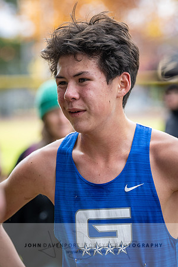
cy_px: 108
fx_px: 1541
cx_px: 120
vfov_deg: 9.9
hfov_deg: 6.6
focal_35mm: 208
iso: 560
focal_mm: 116
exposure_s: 1/1000
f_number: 2.8
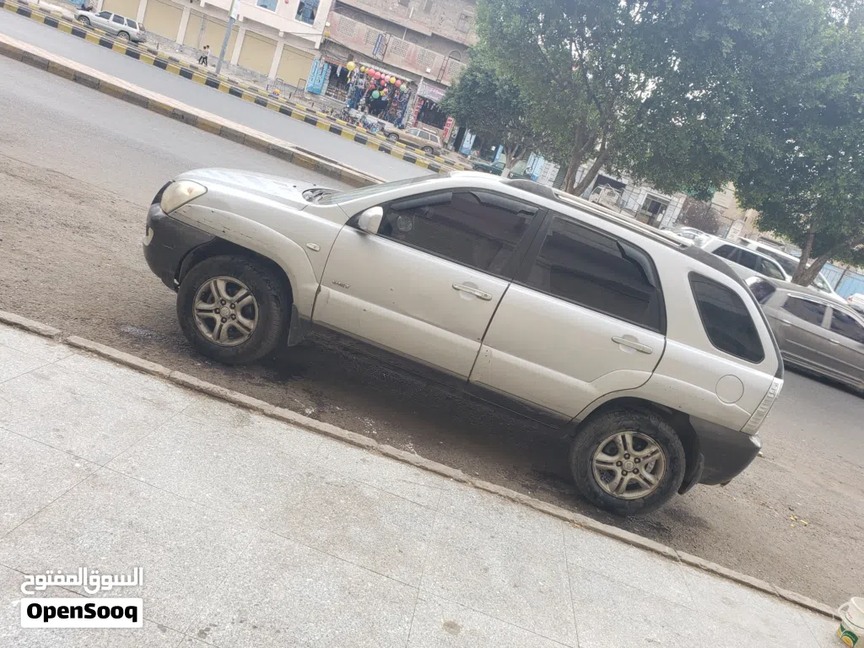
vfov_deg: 53.1
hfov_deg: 67.3
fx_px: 649
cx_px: 432
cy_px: 324
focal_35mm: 26
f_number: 2.4
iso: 50
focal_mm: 4.3
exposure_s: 1/197
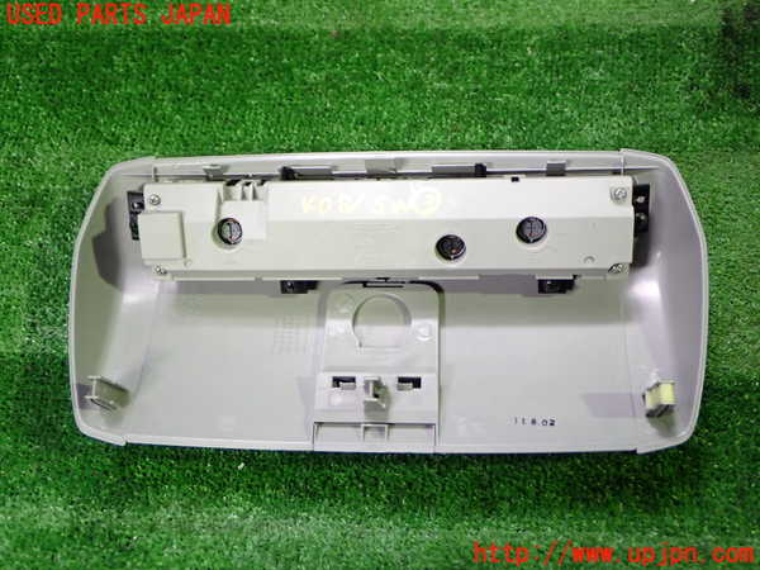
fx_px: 900
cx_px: 380
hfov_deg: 45.8
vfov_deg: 35.1
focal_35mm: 41
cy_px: 285
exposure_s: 1/40
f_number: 2.8
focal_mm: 7.31
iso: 400
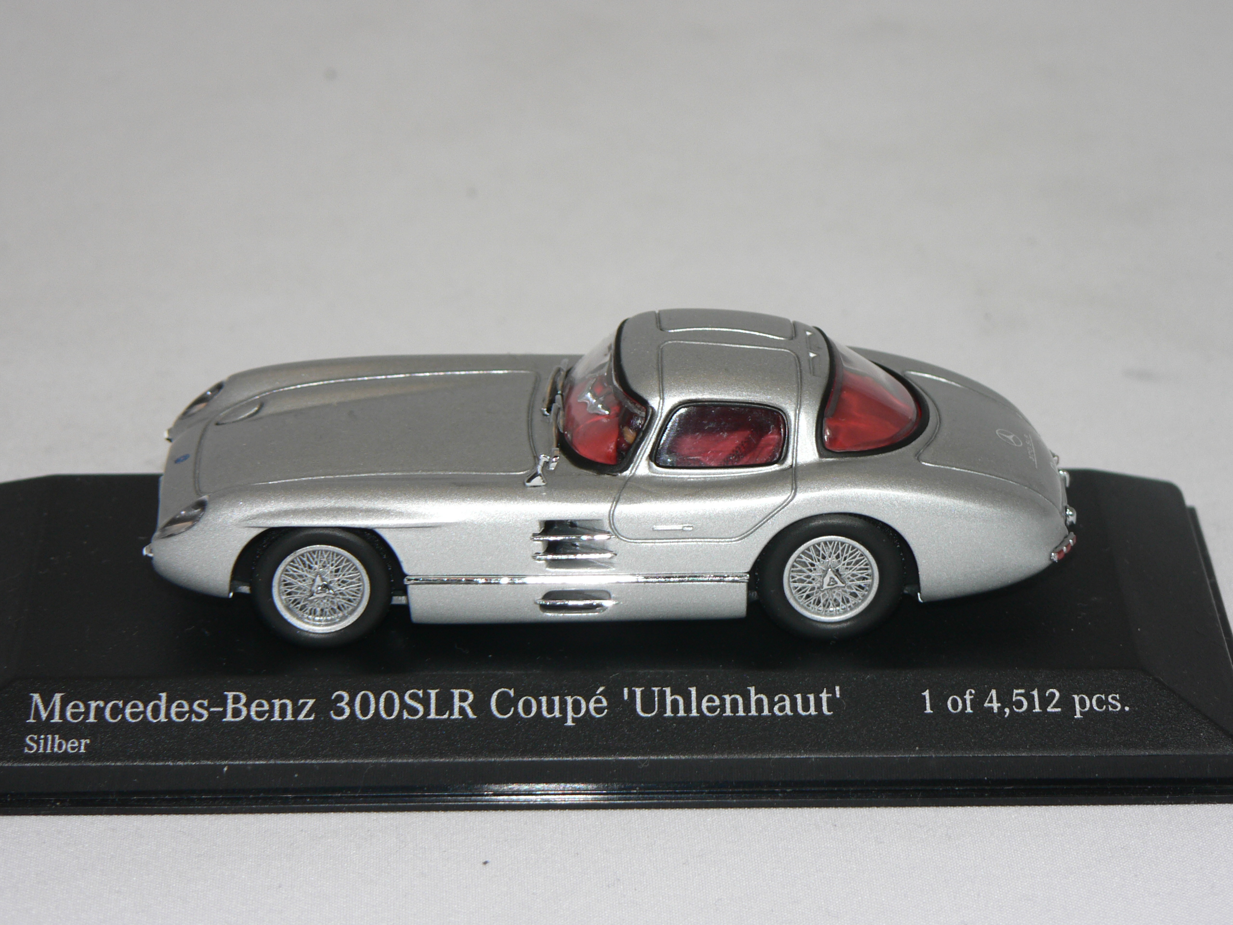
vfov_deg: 11.4
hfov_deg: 15.2
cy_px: 462
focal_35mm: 130
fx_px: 4631
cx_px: 616
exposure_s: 1/60
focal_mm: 21.6
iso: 80
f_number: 3.2
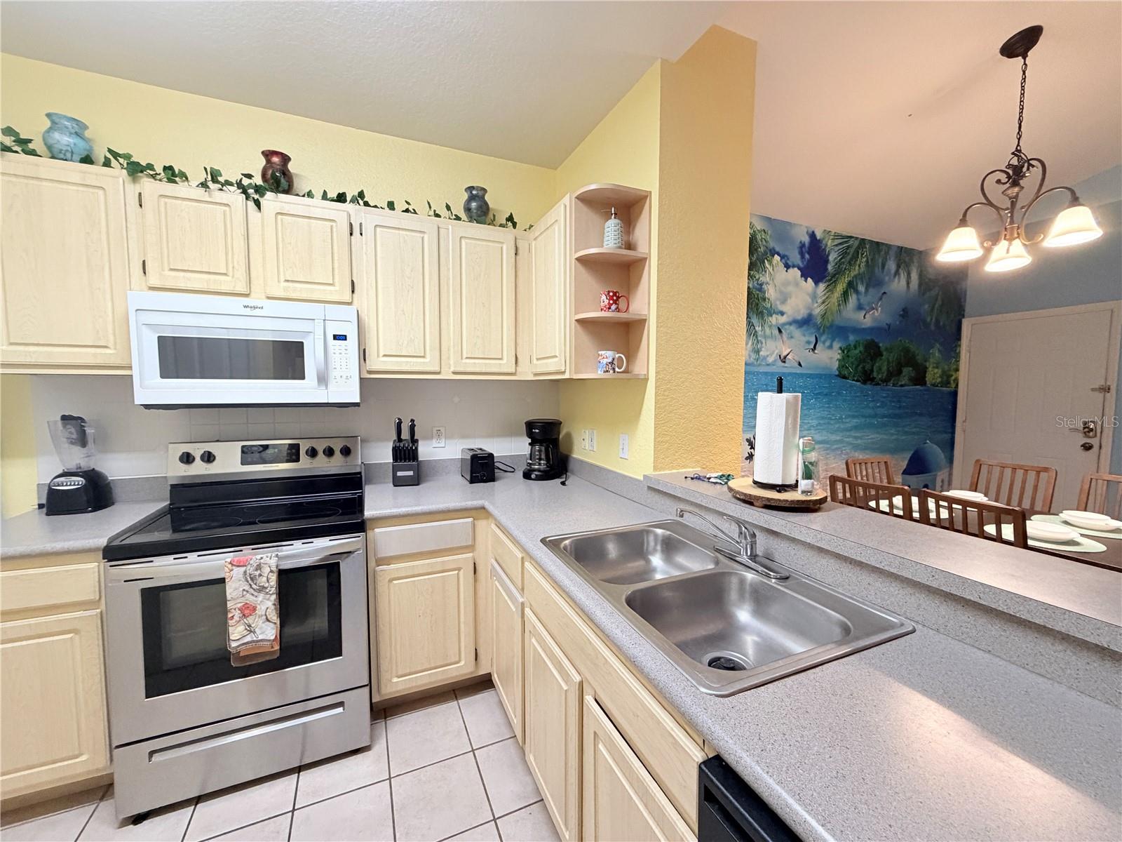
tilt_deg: -4.6
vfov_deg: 85.7
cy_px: 421
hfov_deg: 102.1
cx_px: 561
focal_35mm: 14
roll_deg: -0.5
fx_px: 454
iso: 400
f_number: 2.2
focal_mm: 2.22
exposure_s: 1/60
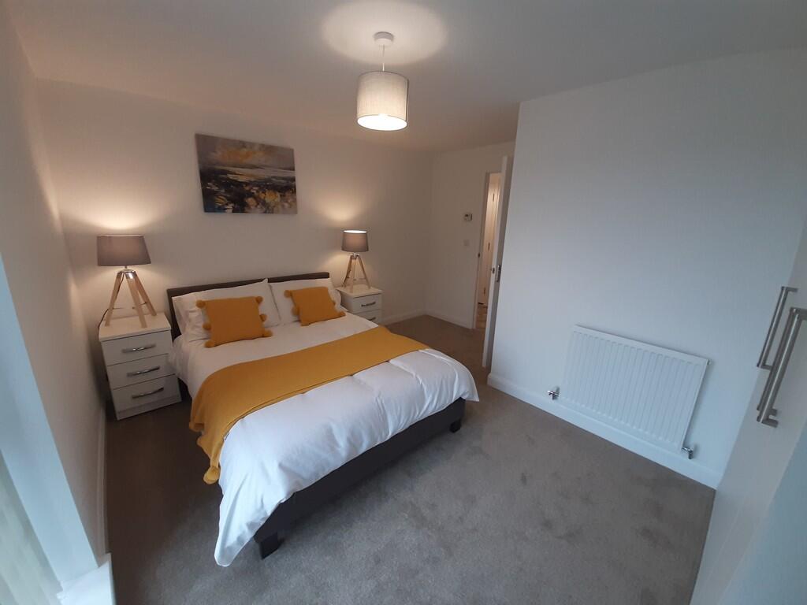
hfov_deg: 106.2
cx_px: 404
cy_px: 302
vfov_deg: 89.9
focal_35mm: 13
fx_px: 303
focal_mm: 1.42
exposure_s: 1/50
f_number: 2.2
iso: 80
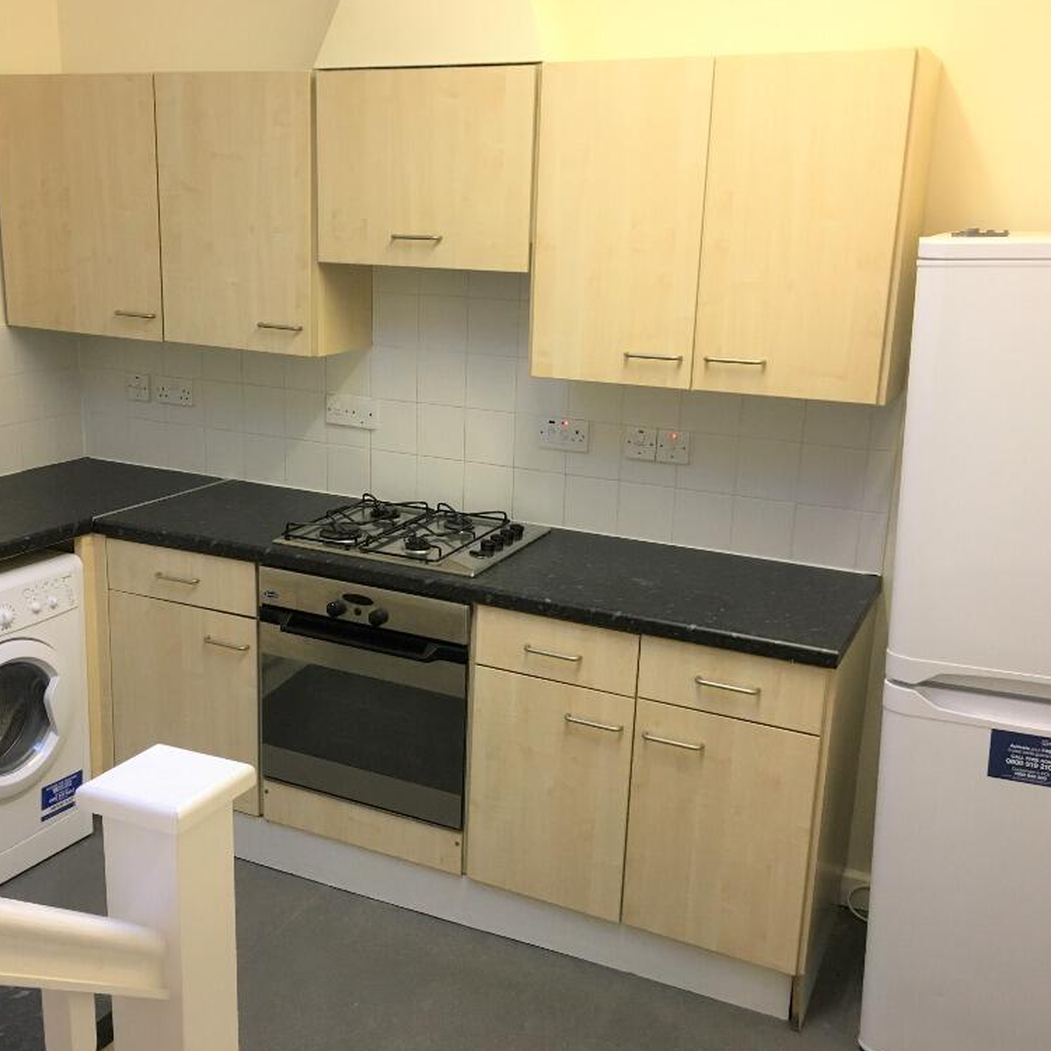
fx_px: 1202
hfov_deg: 47.0
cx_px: 439
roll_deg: -1.4
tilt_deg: -14.1
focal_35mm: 35
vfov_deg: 47.2
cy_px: 521
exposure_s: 1/33
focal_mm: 4.15
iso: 125
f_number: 2.2
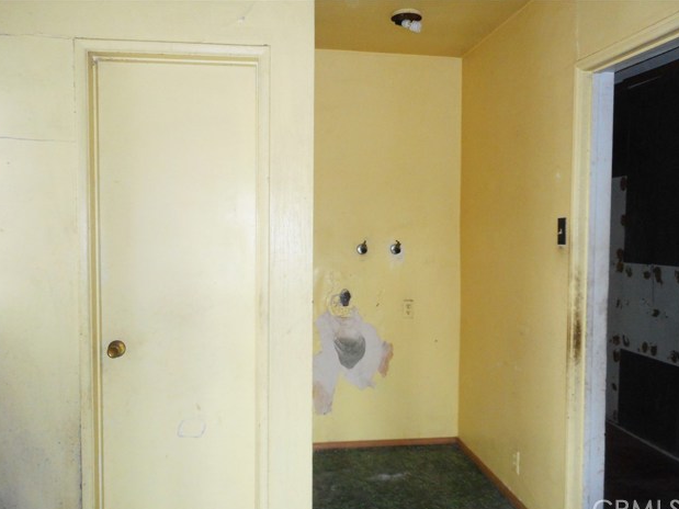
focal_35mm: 30
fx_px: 588
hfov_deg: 60.0
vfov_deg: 46.8
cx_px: 341
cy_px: 262
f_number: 4
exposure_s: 1/25
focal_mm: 5.2
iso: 250
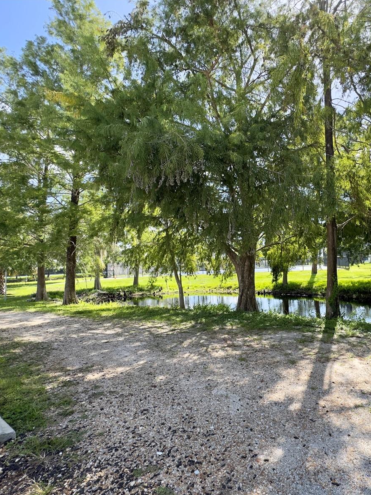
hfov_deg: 66.6
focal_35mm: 19
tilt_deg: +2.9
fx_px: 272
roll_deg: +1.7
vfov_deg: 84.7
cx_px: 251
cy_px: 250
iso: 40
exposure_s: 1/337
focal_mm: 2.22
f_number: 2.2
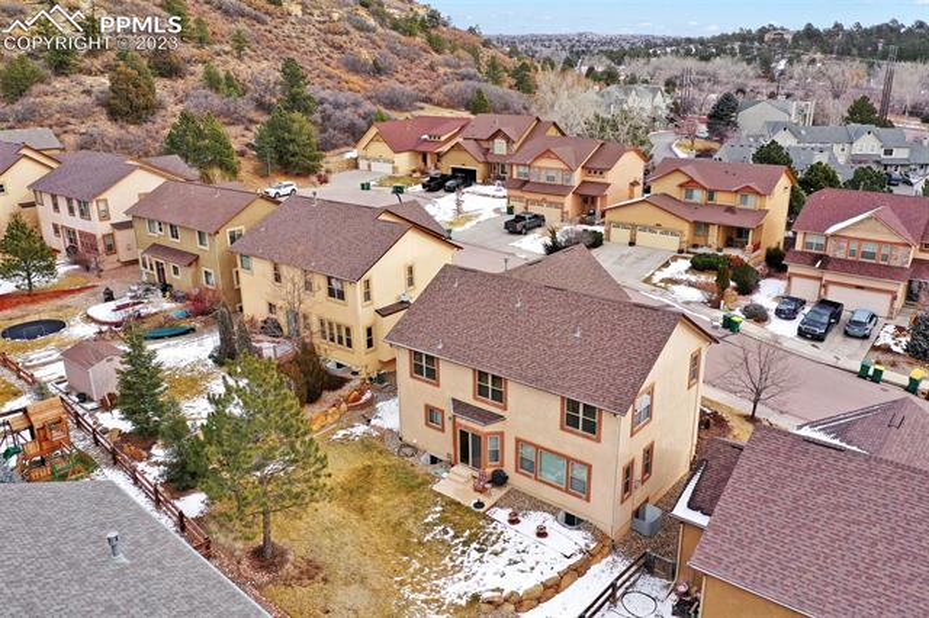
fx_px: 722
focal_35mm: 28
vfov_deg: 46.4
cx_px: 464
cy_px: 309
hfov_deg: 65.5
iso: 100
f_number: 5
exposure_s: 1/200
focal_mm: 10.26
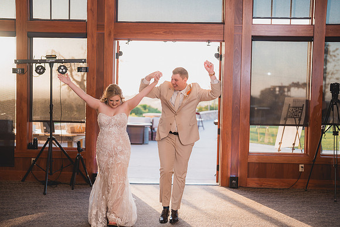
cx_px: 170
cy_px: 114
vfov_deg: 27.0
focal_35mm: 50
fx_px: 472
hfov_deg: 39.6
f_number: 1.8
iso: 125
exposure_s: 1/250
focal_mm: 50
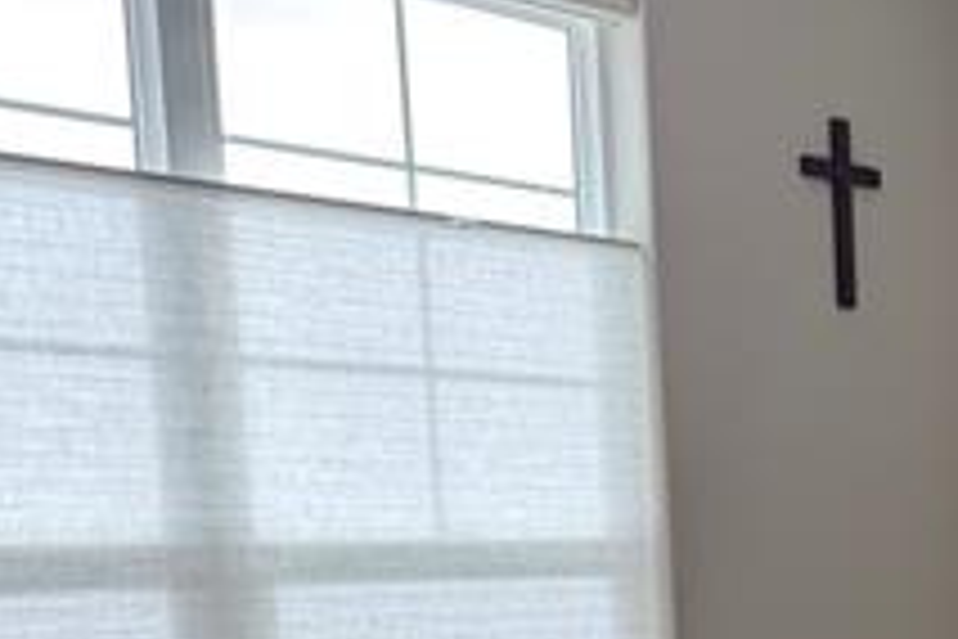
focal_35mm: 75
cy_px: 781
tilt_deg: -7.9
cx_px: 1354
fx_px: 1996
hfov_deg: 22.9
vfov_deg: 17.3
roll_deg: +0.1
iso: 160
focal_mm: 6.76
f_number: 1.78
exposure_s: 1/243
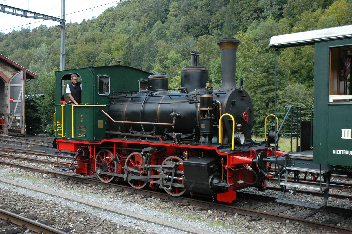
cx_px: 176
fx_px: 396
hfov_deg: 48.0
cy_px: 117
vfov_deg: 33.0
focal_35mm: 40
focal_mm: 27
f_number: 6.3
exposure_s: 1/160
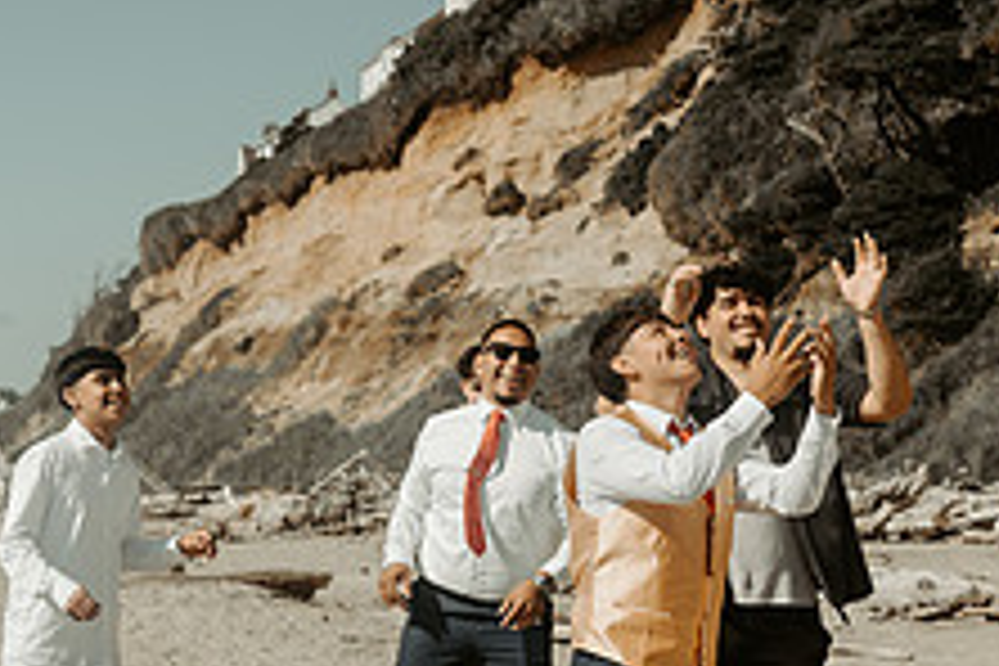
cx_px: 428
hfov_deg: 21.7
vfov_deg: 14.6
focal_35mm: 94
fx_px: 2608
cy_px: 313
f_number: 4
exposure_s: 1/3200
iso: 100
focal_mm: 35
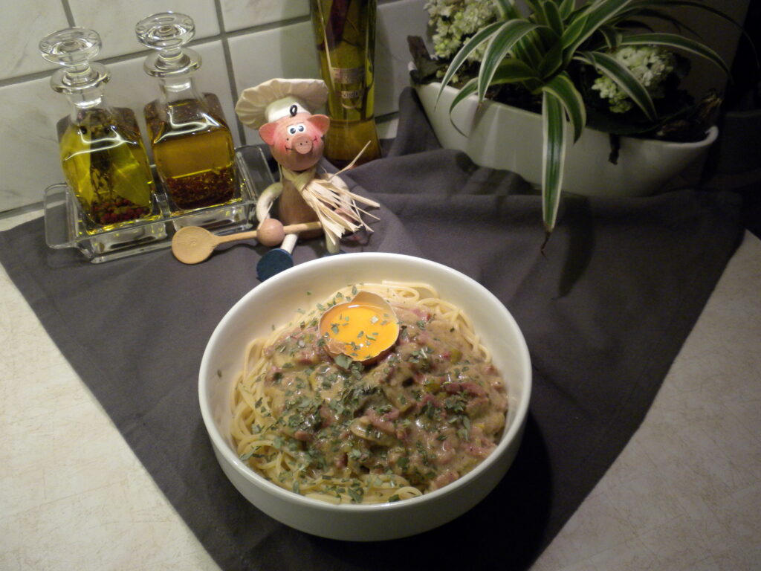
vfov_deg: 38.7
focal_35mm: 37
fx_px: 813
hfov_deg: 50.1
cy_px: 286
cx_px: 380
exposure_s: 1/70.2
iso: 283
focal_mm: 6.6
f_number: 3.5
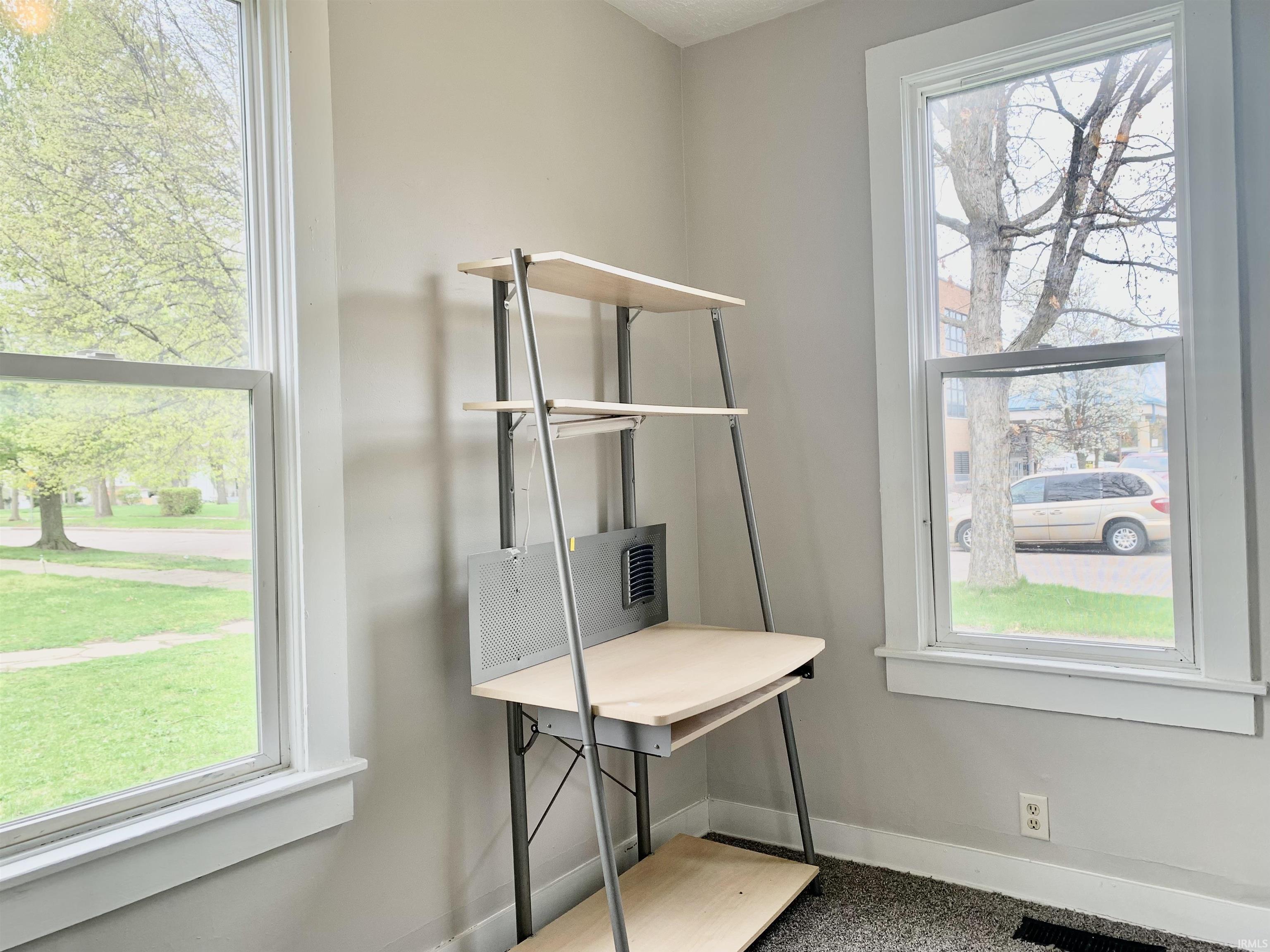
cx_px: 635
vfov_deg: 53.1
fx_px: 954
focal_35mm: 26
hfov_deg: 67.3
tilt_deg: +0.4
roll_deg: +1.4
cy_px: 476
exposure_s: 1/154
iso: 25
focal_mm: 4.25
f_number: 1.8
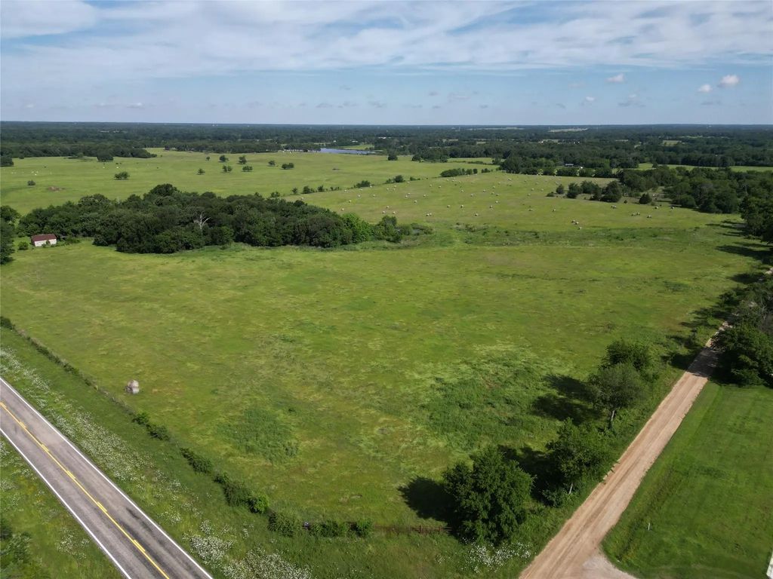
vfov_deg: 56.8
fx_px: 536
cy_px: 290
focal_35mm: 24
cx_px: 386
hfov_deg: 71.6
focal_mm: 6.72
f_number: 1.7
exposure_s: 1/3200
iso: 110
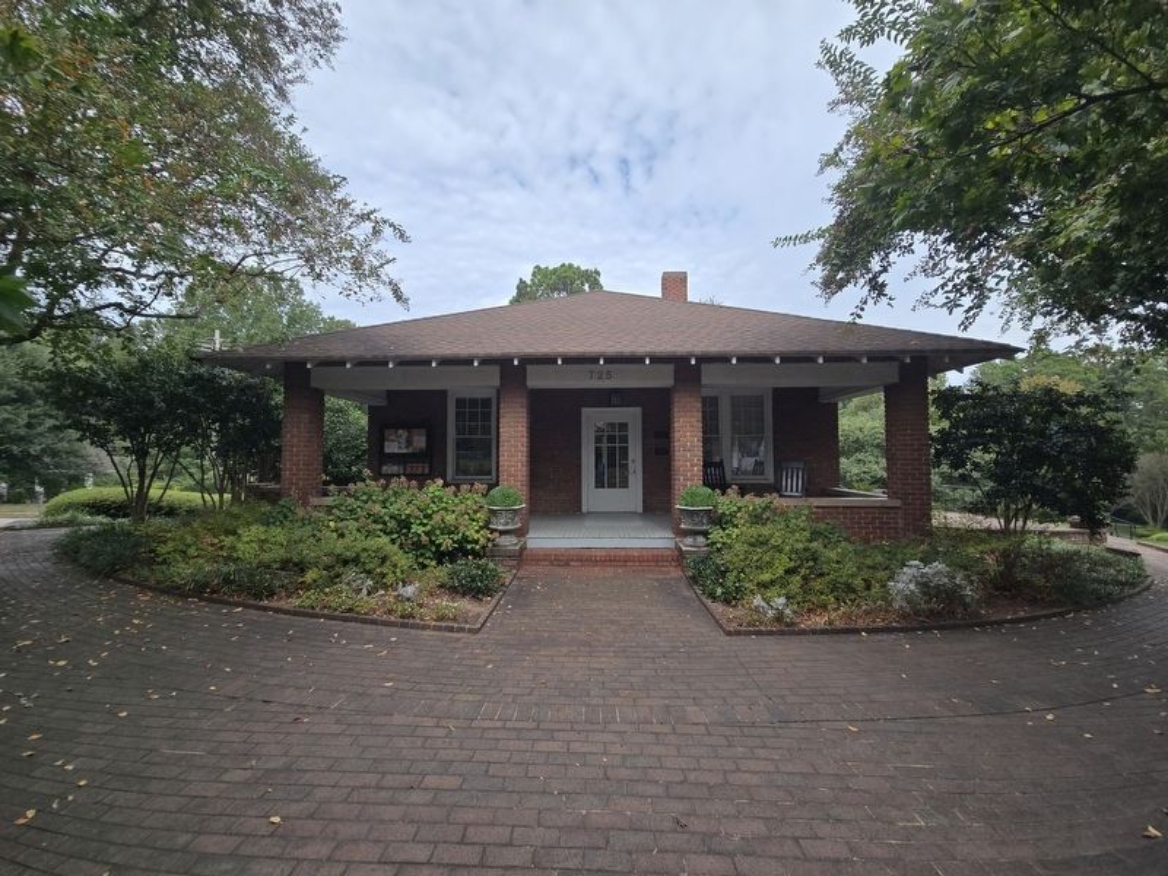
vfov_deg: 89.9
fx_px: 439
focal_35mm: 13
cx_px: 584
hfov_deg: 106.2
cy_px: 438
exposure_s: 1/1202
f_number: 2.2
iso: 50
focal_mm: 2.2
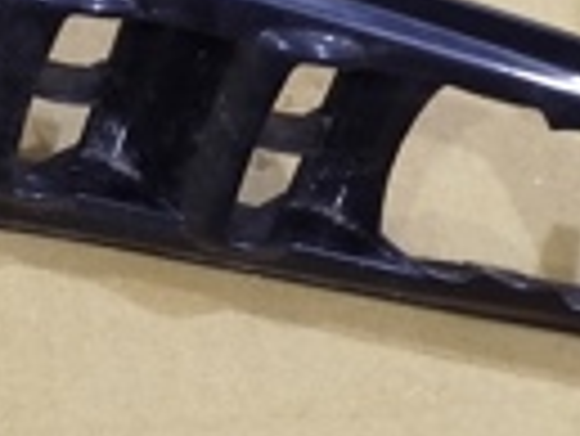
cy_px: -27
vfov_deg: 12.3
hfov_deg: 14.7
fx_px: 1996
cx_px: -418
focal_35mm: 119
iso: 640
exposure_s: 1/25
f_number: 1.7
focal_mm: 5.31
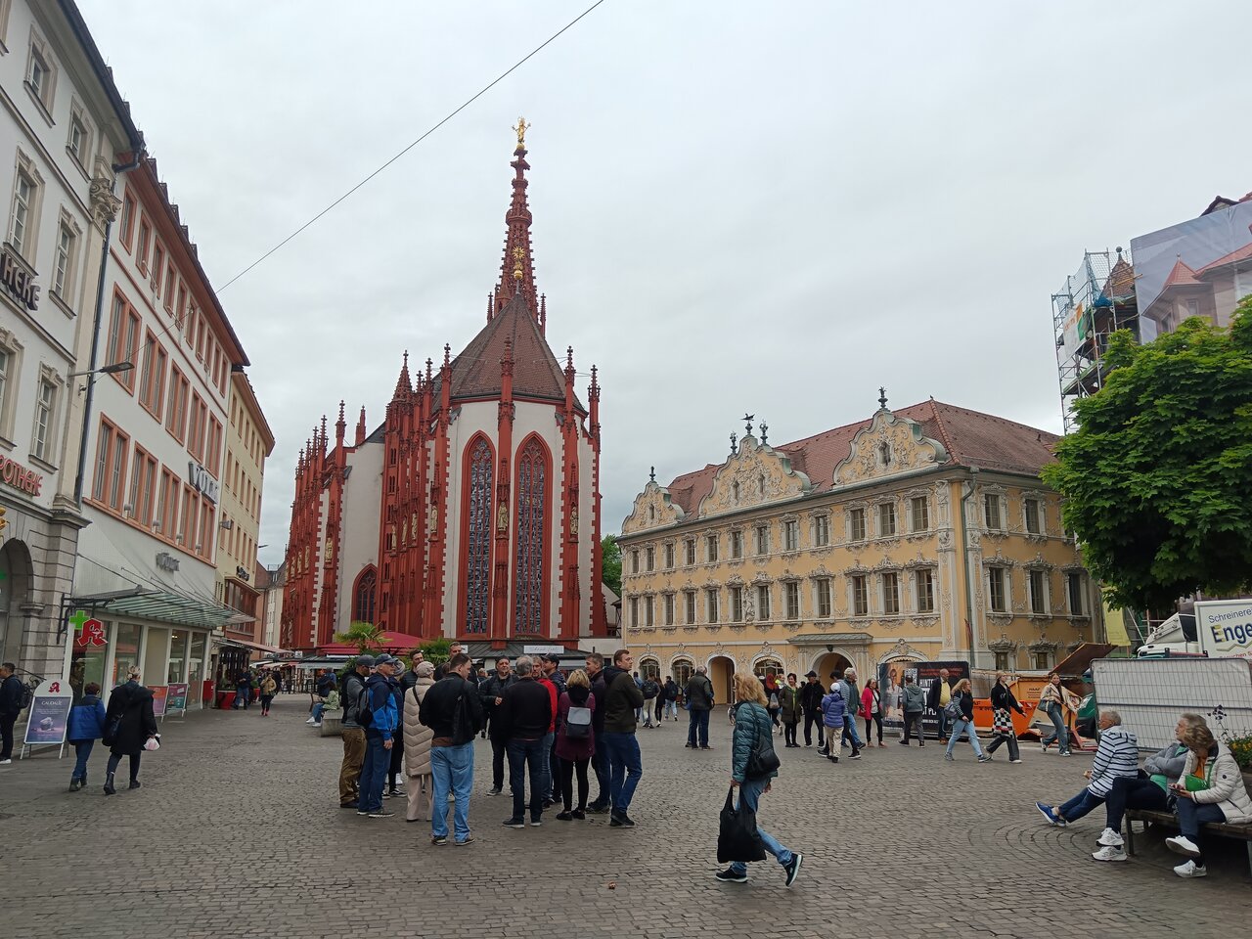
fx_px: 977
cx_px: 626
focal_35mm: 27
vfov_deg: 51.4
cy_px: 470
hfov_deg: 65.3
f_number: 1.9
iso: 100
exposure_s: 1/306
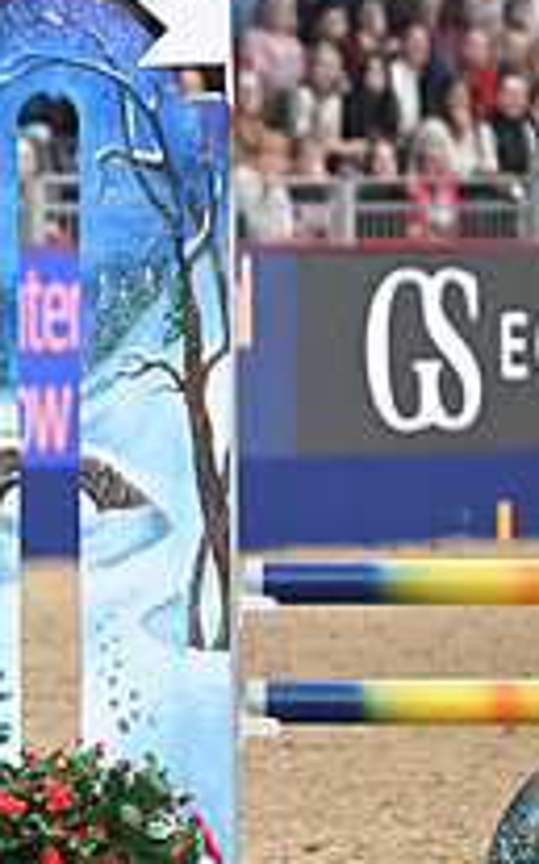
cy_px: 344
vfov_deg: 3.7
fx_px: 13472
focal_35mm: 572
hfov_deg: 2.3
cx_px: -631
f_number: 3.5
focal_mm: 200
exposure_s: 1/800
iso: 6400
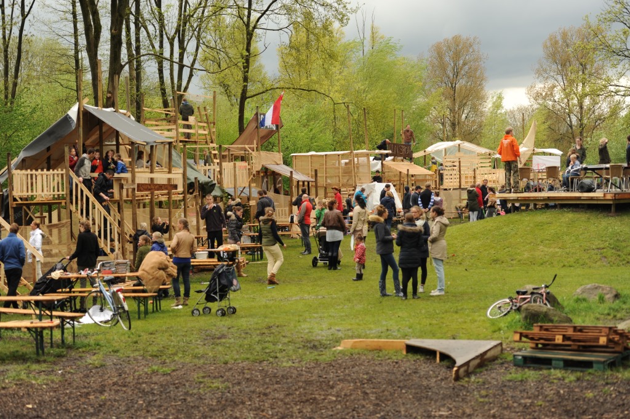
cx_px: 315
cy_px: 210
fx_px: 1224
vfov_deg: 19.4
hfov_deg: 28.9
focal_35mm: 70
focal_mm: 70
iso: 200
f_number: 3.2
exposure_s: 1/1000
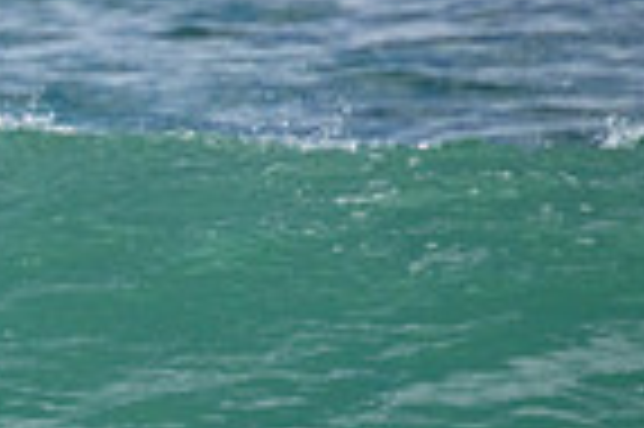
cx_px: -599
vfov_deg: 0.4
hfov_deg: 0.6
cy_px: 367
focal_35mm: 3255
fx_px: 58161
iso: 2200
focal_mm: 800
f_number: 11
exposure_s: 1/1250
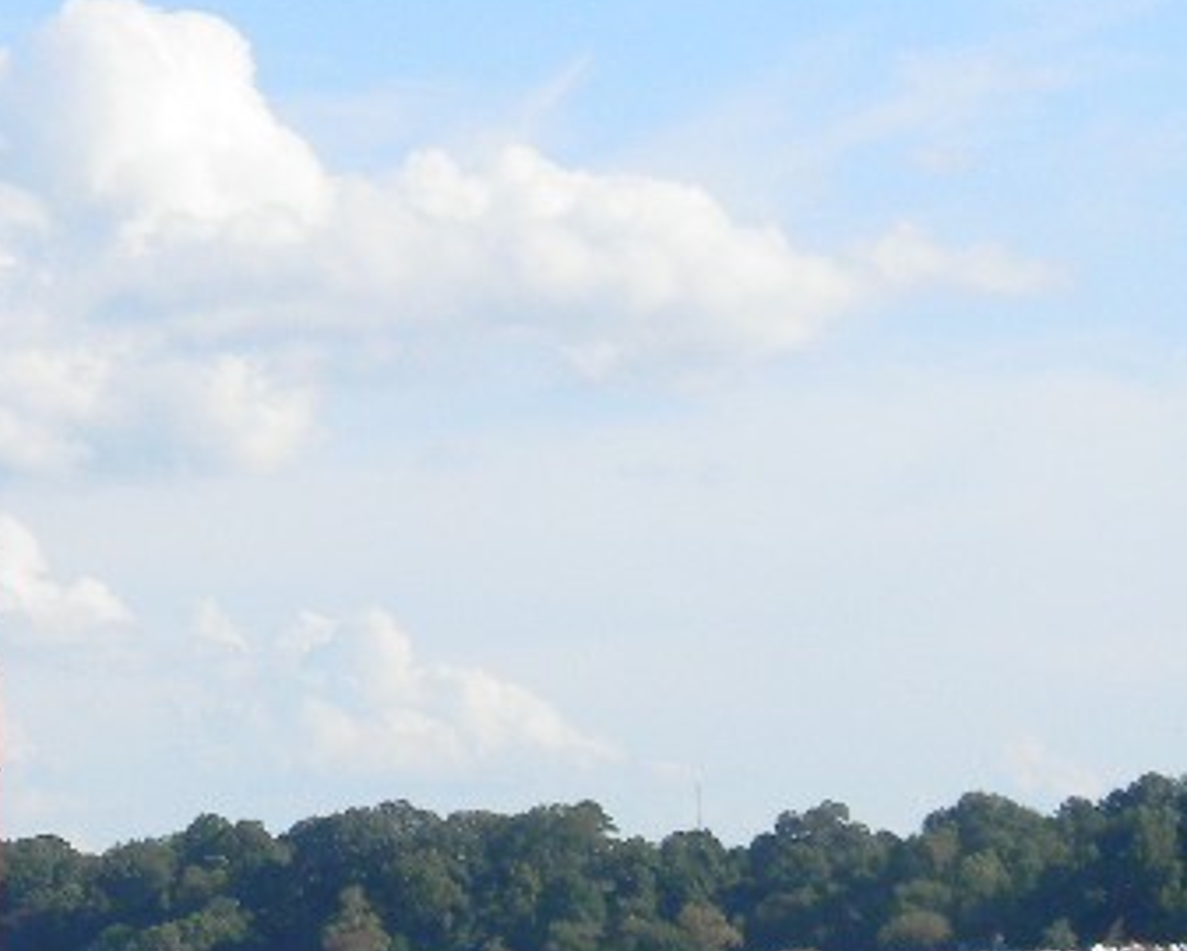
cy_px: 313
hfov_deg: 11.4
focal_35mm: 166
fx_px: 5835
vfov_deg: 9.3
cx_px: -194
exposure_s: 1/207
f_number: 8.2
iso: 80
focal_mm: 10.1
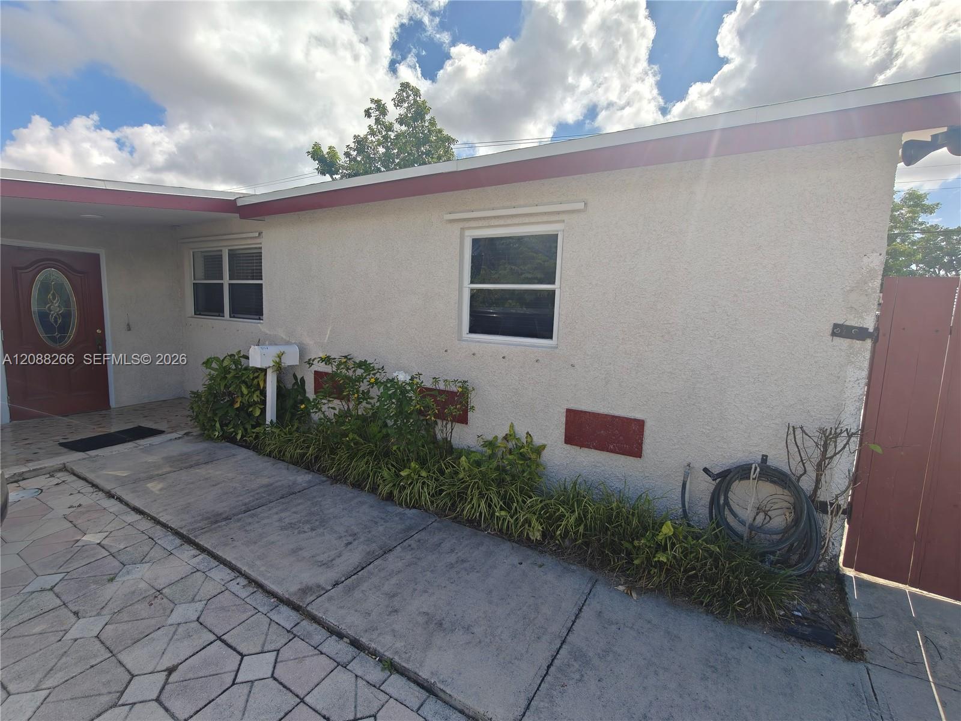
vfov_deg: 81.7
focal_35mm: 15
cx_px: 480
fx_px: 416
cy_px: 360
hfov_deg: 98.2
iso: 50
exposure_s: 1/314
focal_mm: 2.3
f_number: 2
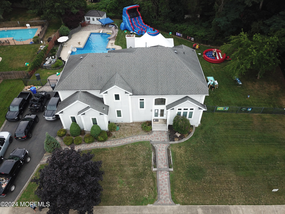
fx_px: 214
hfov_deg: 67.3
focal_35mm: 26
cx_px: 142
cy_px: 107
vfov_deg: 53.1
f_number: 2.2
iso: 108
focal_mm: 4.73
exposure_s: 1/100
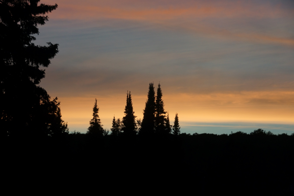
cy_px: 98
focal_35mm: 82
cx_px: 147
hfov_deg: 24.6
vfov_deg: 16.5
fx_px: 673
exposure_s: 1/125
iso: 400
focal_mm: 55
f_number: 5.6
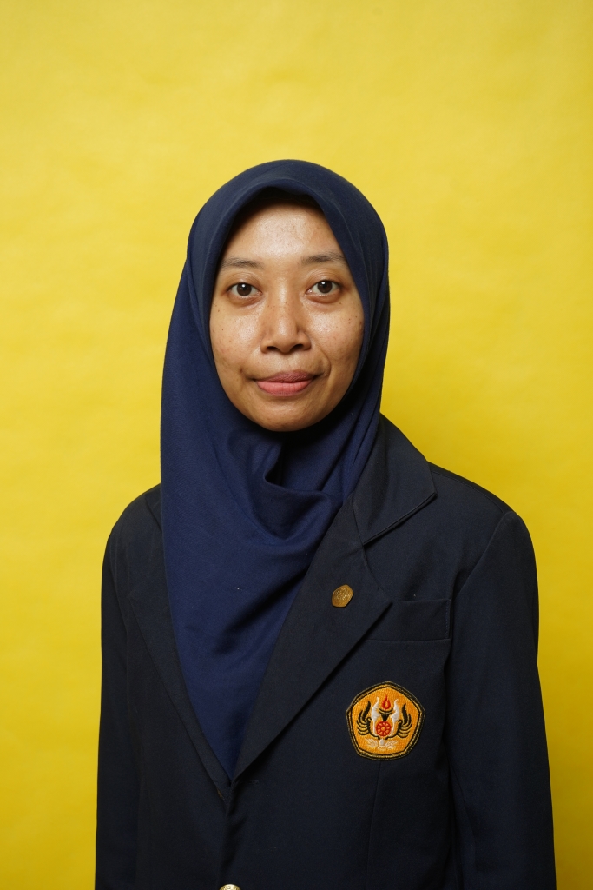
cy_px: 445
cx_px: 296
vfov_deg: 28.8
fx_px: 1729
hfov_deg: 19.5
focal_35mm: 70
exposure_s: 1/200
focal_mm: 70
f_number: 7.1
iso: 500
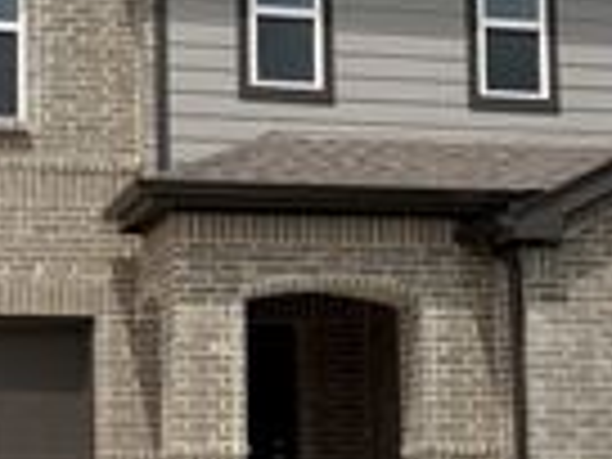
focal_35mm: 88
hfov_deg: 22.1
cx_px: 158
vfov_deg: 16.8
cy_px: 295
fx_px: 1556
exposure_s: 1/6173
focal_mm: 6.76
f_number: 1.78
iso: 80
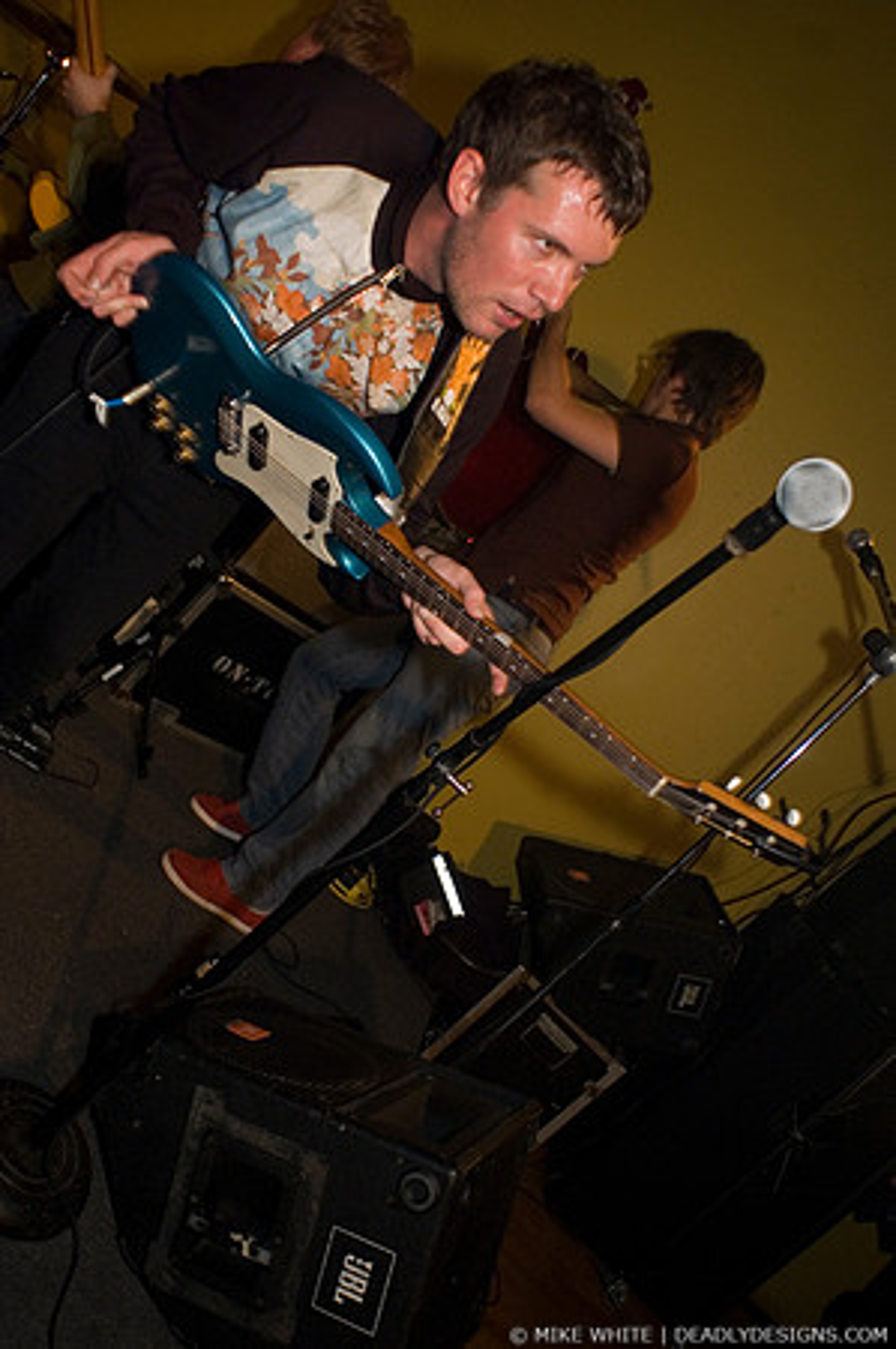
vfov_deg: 62.0
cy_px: 674
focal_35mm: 30
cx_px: 448
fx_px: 1123
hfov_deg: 43.5
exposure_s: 1/40
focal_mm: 20
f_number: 3.2
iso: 800
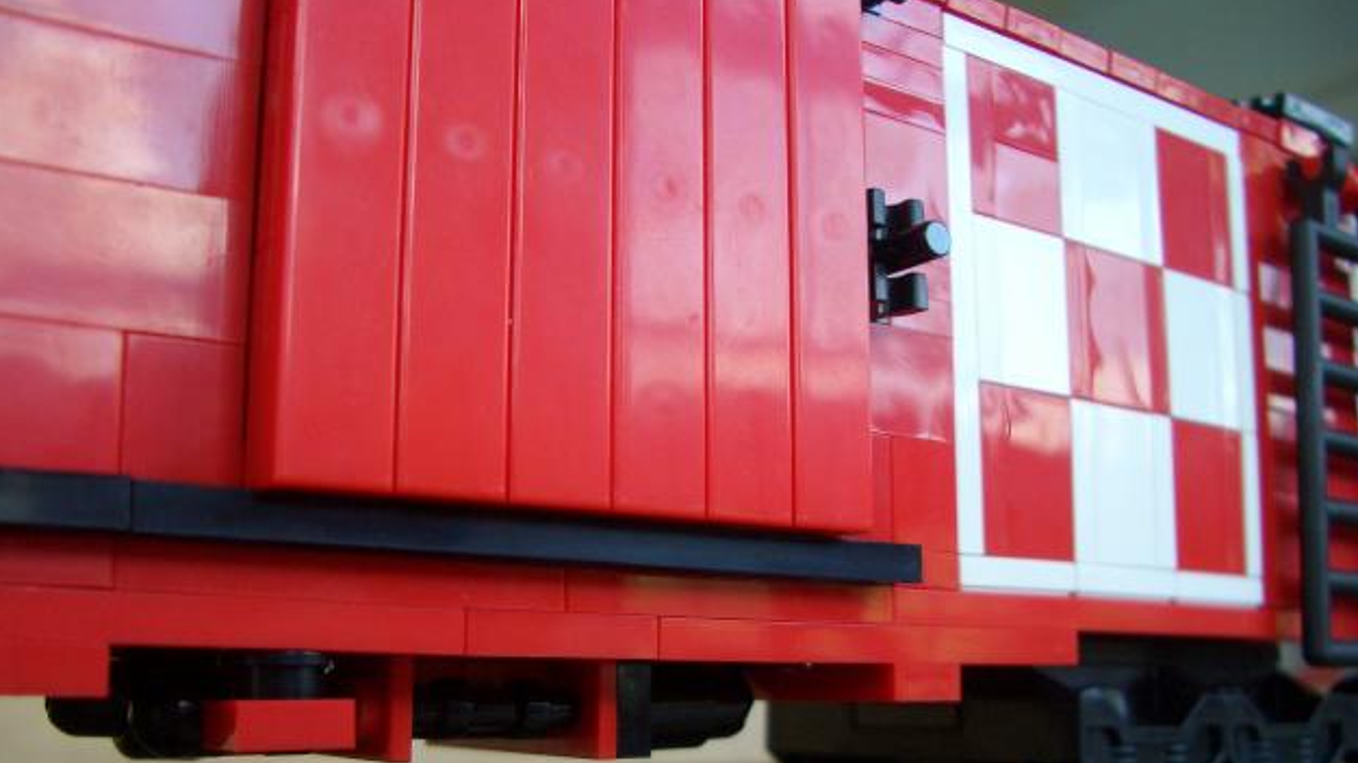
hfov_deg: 51.6
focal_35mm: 39
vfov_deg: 30.2
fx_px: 1404
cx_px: 686
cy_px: 509
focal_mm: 5.8
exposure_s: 1/100
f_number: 2.6
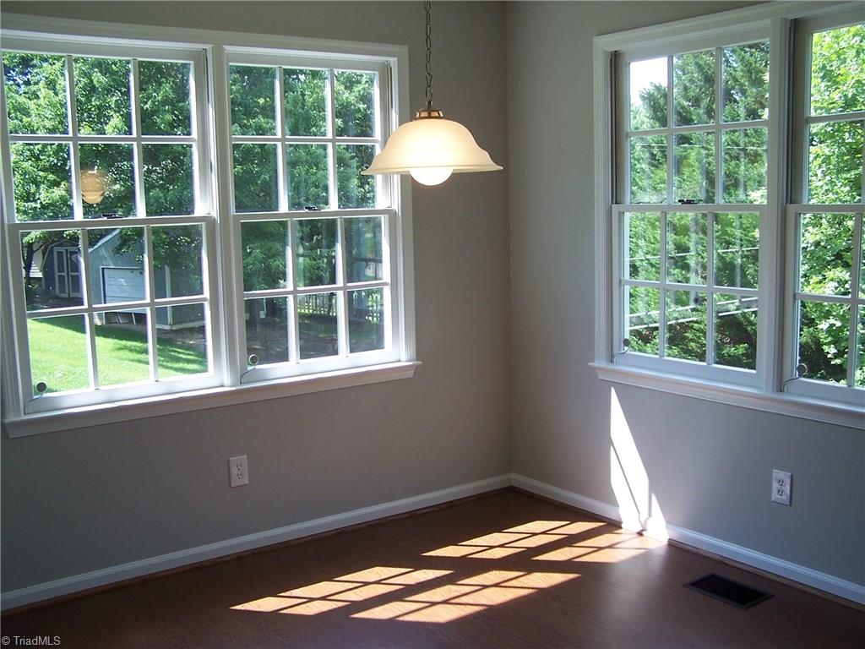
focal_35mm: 38
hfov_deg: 49.0
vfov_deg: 37.7
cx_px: 432
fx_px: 950
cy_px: 324
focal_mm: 6.3
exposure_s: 1/180
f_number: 2.8
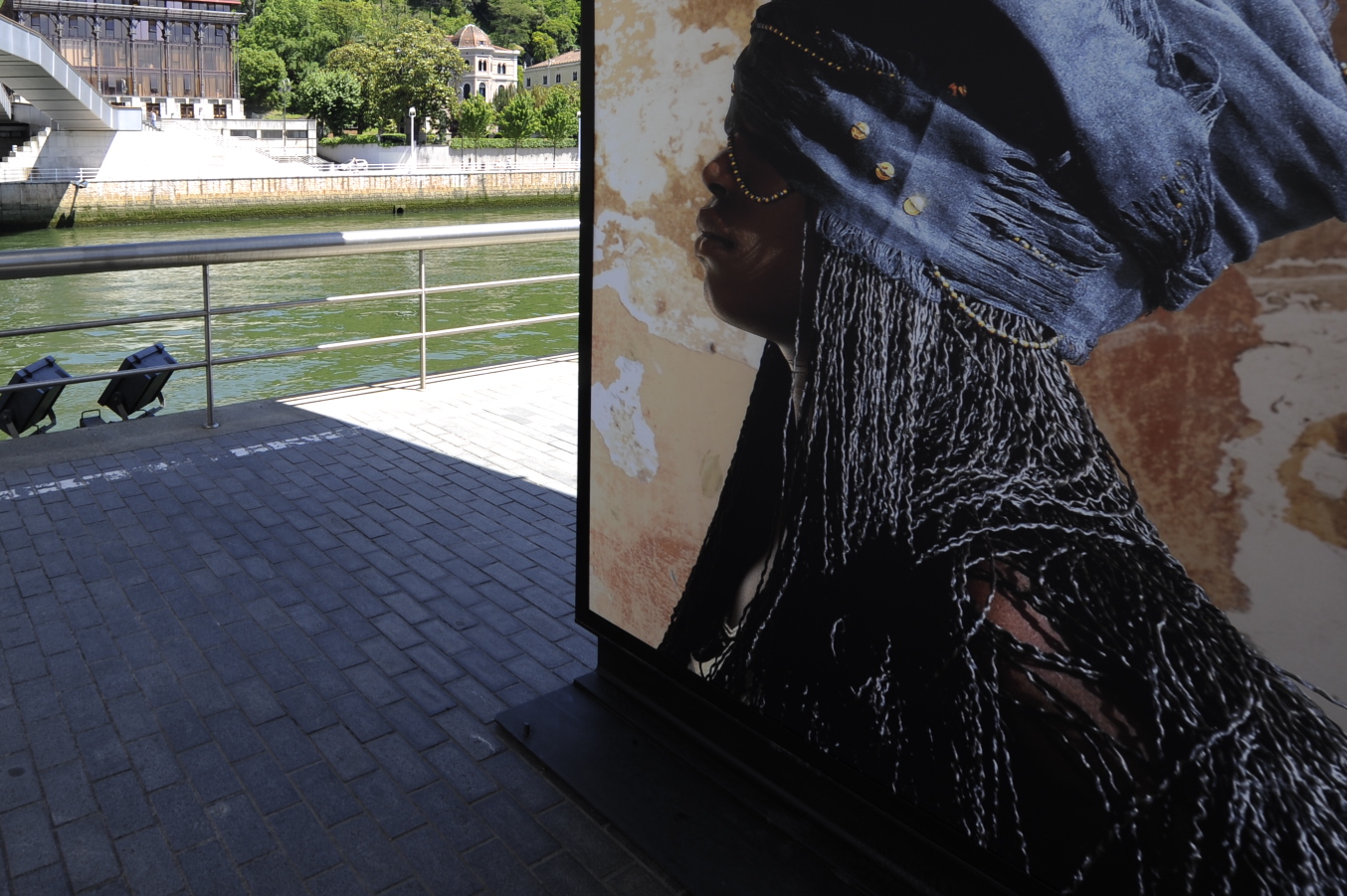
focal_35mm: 22
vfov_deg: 54.6
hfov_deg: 72.6
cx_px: 322
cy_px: 230
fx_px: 823
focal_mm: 14
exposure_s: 1/125
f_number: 7.1
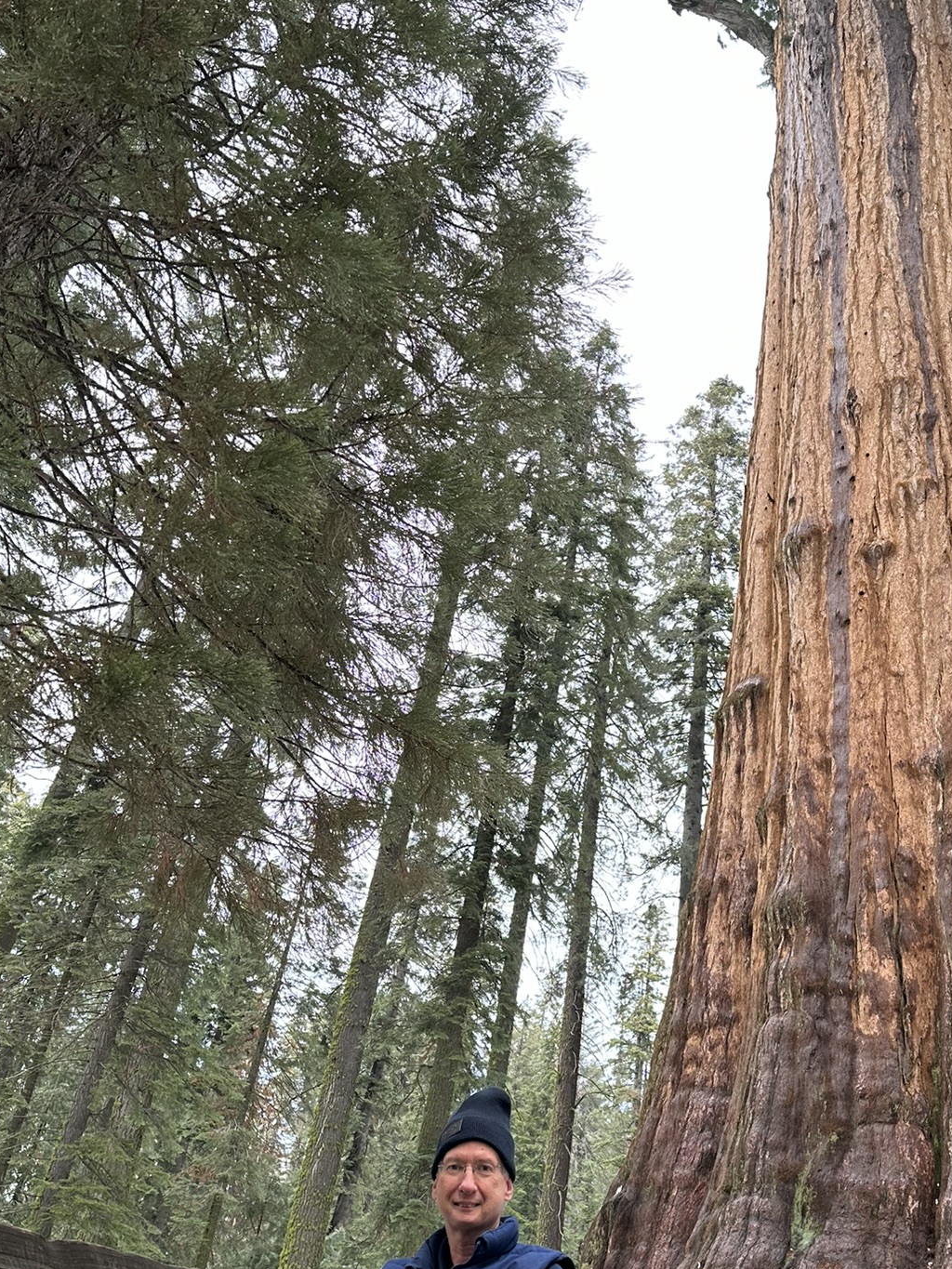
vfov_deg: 51.2
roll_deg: -7.9
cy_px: 729
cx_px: 605
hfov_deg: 39.4
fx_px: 1320
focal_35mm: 36
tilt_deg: +36.6
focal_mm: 6.86
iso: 80
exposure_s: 1/484
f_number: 1.78
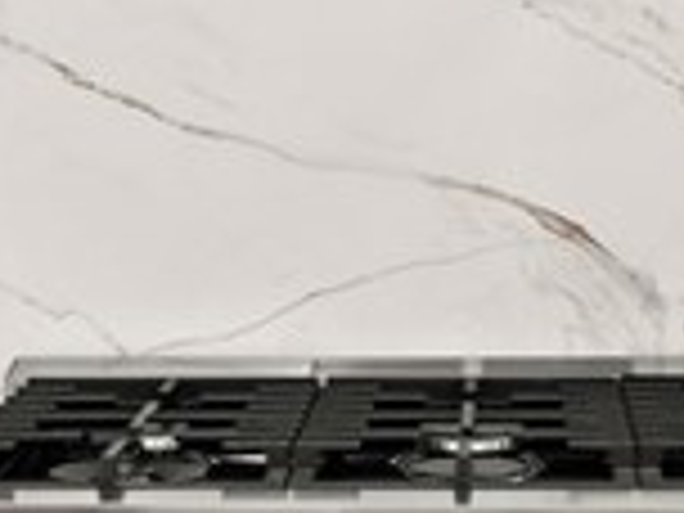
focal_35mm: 155
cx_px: 518
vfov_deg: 9.5
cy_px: -25
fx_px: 3063
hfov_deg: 12.7
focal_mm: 24
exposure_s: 1/8
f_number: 8
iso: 160
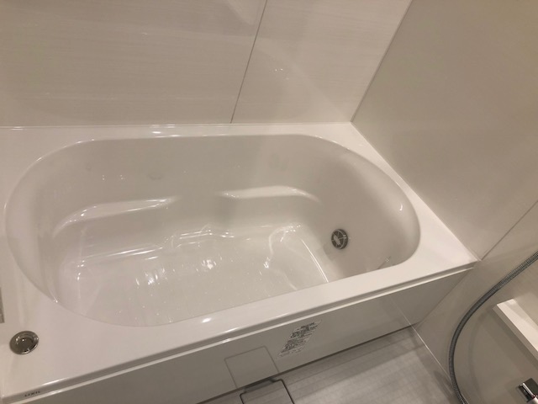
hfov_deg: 63.4
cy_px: 202
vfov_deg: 49.7
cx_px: 269
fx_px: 435
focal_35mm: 28
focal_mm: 3.99
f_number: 1.8
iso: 32
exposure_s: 1/33
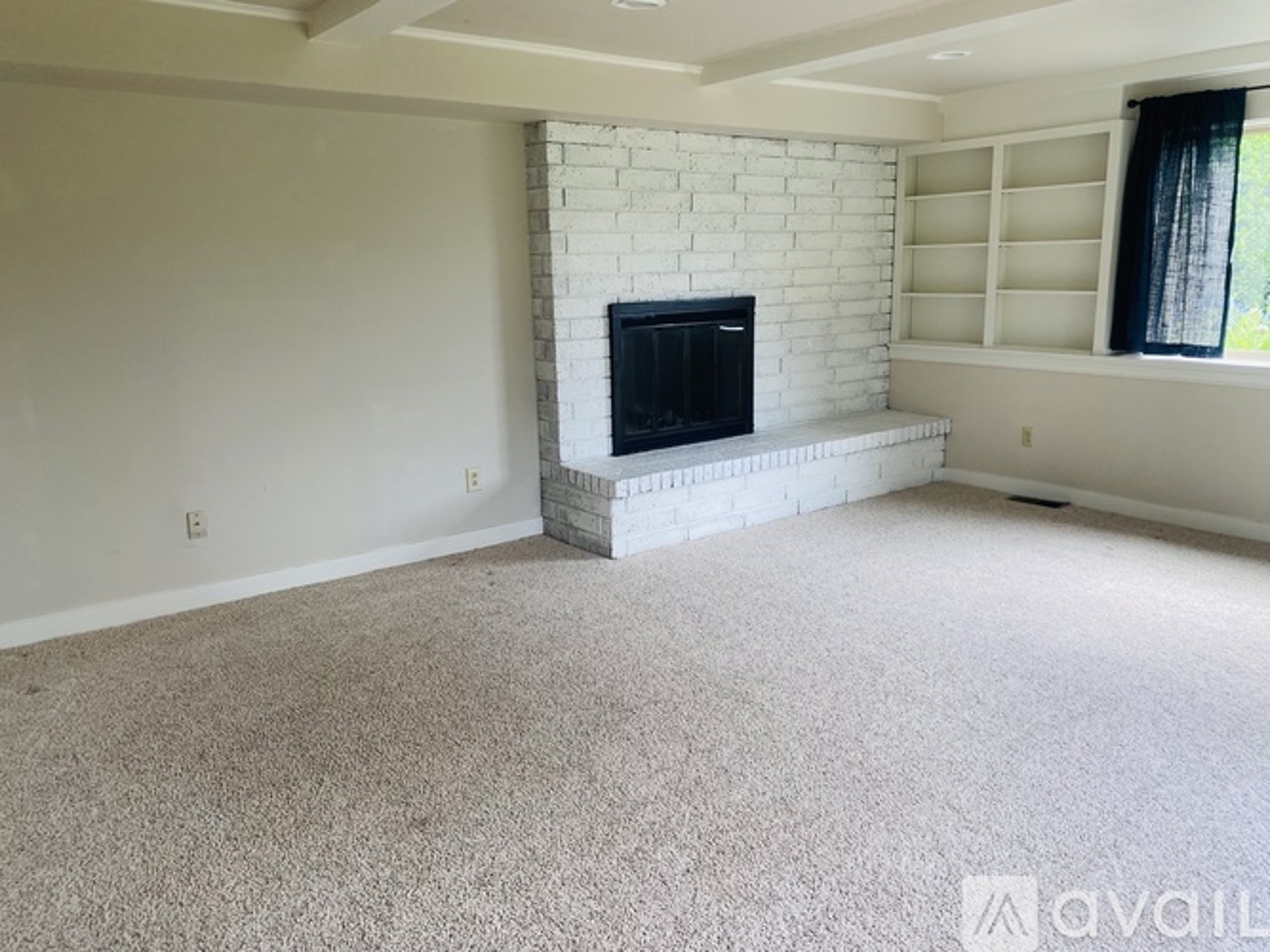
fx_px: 954
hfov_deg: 67.3
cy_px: 476
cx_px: 635
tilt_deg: -11.1
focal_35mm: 26
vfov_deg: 53.0
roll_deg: +2.2
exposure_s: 1/120
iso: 64
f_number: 1.8
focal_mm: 4.25
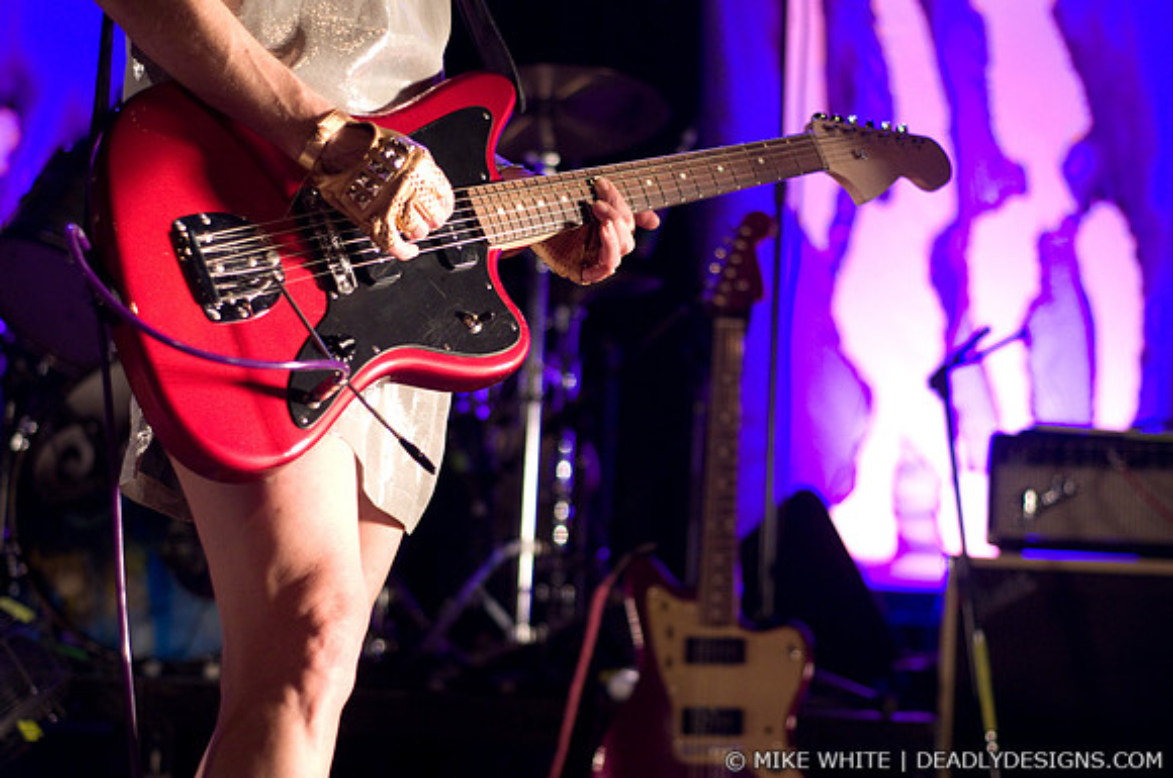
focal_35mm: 75
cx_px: 586
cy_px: 389
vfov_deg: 18.1
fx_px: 2440
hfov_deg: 27.0
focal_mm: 50
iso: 1250
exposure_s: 1/200
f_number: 2.2
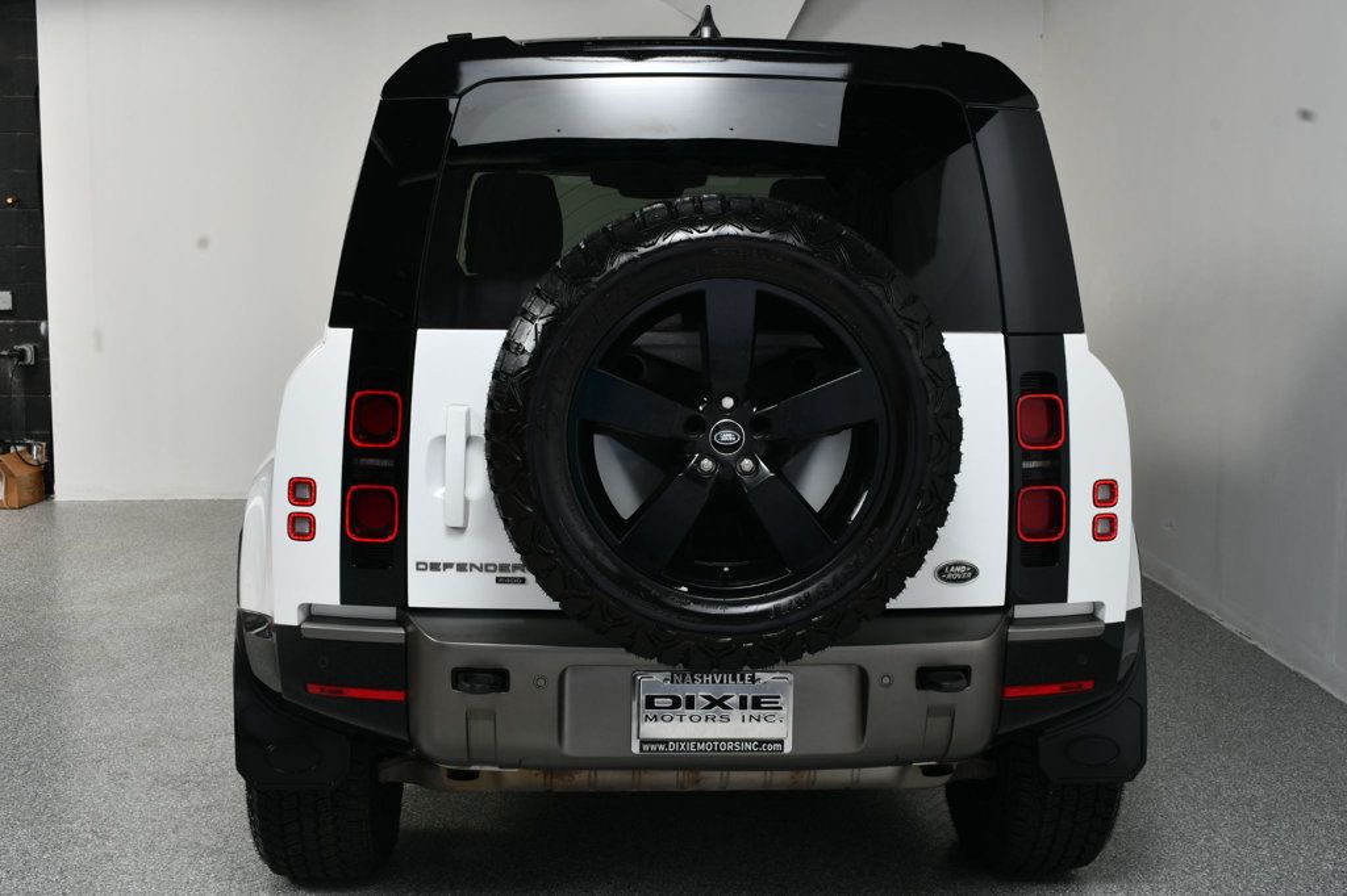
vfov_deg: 29.8
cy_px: 448
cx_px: 674
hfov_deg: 43.6
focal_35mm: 45
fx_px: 1683
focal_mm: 30
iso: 100
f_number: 13
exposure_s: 1/160
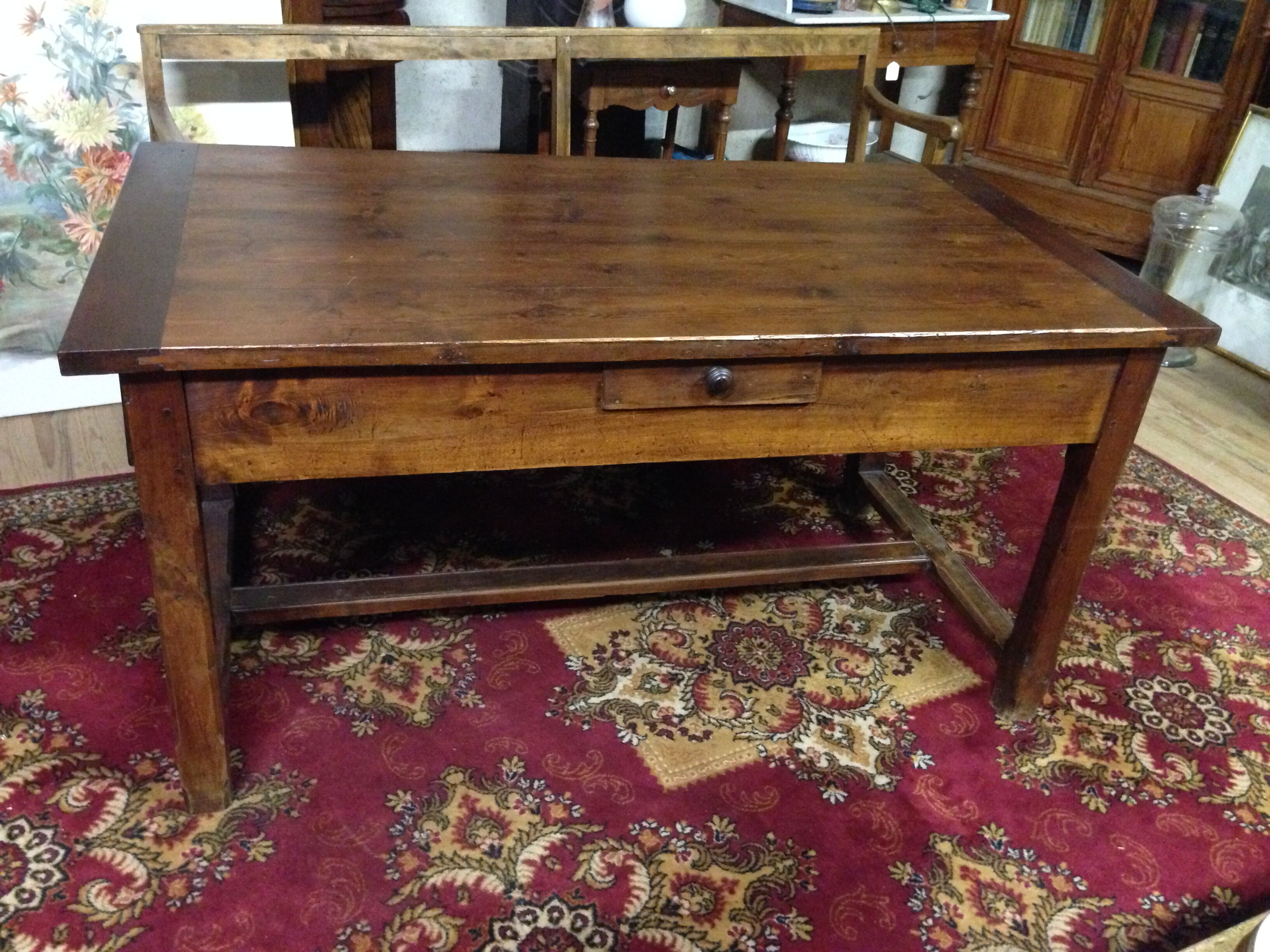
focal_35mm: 33
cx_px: 635
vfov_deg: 42.9
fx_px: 1211
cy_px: 476
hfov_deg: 55.4
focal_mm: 4.12
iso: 800
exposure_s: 1/15
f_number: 2.4
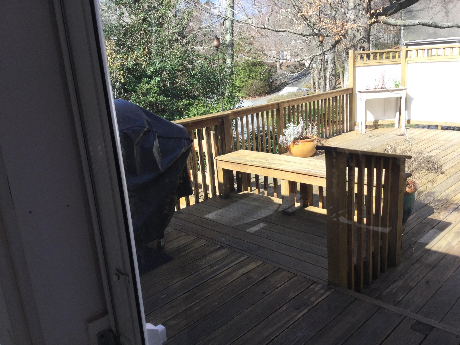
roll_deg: +5.5
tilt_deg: -14.7
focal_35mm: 31
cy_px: 172
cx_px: 230
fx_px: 412
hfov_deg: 58.4
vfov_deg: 45.4
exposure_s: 1/409
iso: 25
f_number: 2.4
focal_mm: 3.3
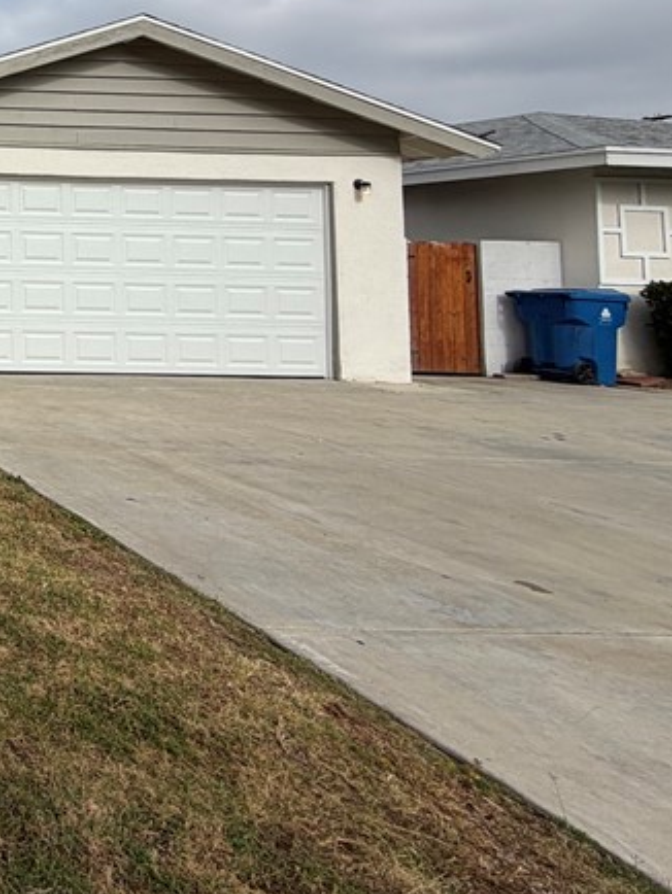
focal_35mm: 33
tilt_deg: +3.5
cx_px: -369
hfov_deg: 27.3
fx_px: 853
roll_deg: -1.3
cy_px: 212
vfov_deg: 52.6
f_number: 2.2
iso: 20
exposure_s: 1/1050
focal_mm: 2.22
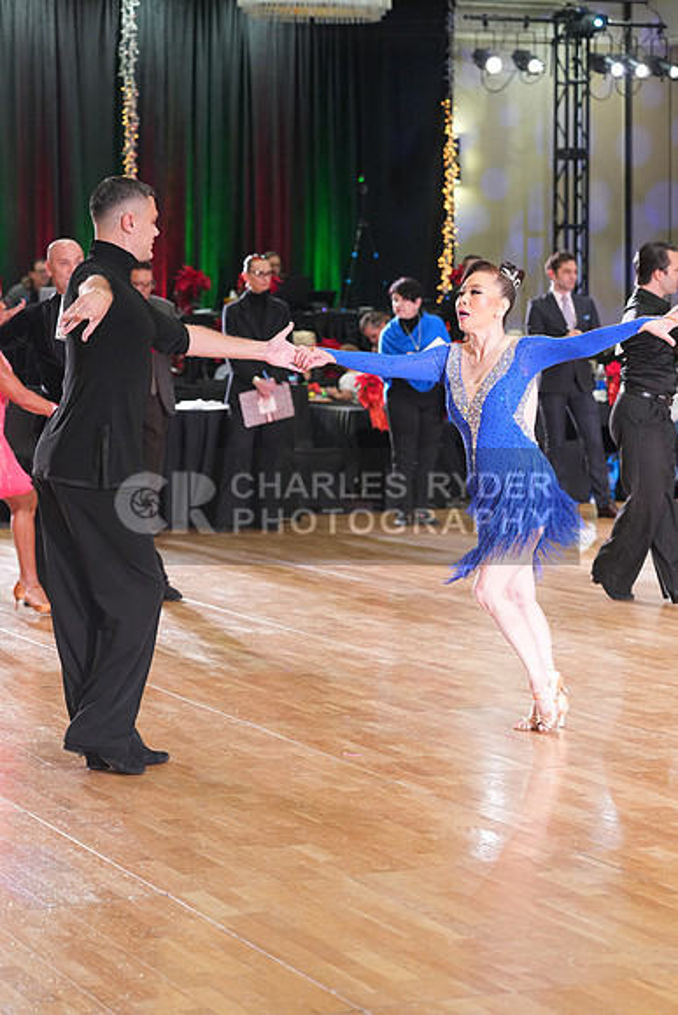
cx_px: 339
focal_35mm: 86
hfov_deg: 15.9
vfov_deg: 23.6
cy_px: 508
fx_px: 2428
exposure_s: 1/200
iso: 2500
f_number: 4
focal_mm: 86
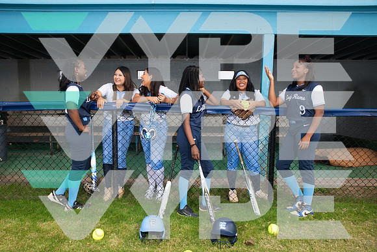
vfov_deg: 43.6
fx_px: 314
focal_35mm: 30
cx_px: 188
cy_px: 126
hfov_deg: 61.9
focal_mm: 30
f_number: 8
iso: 200
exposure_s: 1/250
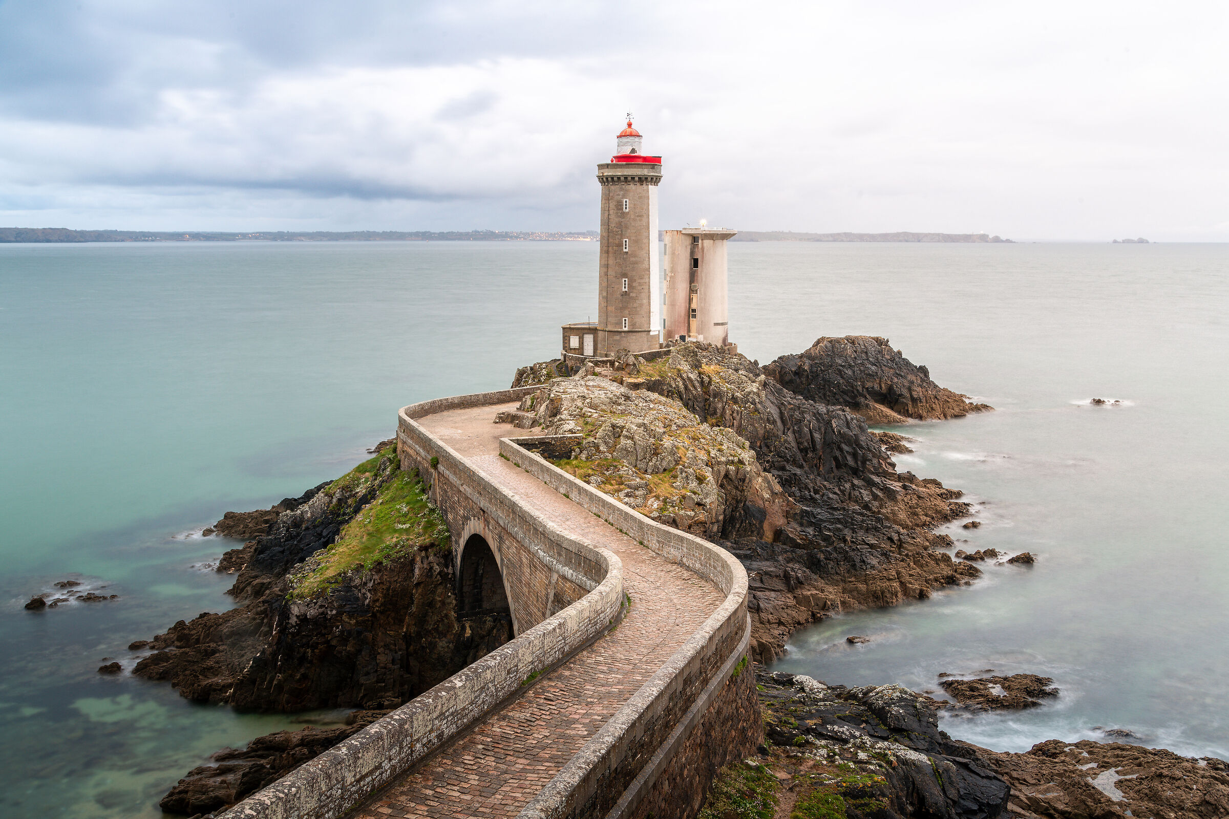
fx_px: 1092
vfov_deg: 41.1
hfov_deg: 58.7
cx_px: 614
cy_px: 410
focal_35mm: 32
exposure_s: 8
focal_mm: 32
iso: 64
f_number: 14
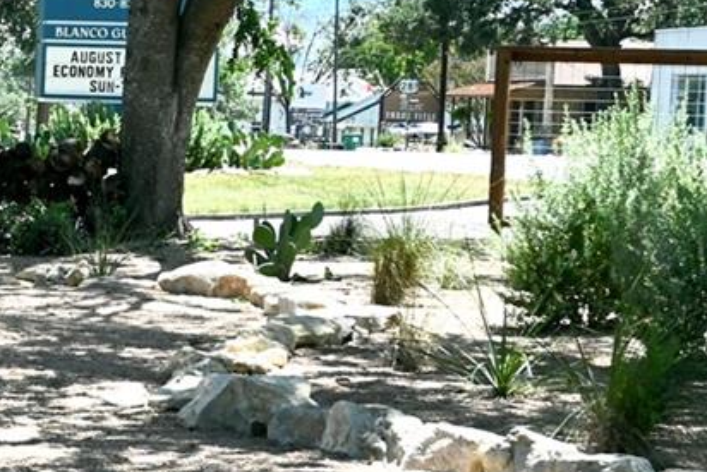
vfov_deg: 9.2
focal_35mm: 149
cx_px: -583
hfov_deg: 12.5
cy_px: 433
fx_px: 2927
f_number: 7.1
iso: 100
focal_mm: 30
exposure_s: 1/400
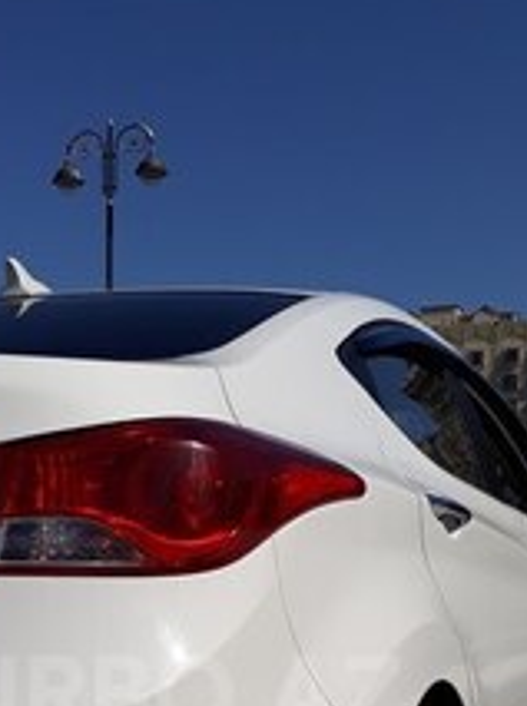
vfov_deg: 29.0
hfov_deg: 23.0
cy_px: 693
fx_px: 1283
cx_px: 146
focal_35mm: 63
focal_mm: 3.6
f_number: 1.9
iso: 40
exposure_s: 1/4184
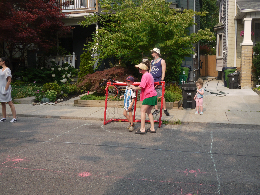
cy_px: 98
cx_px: 130
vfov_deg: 36.0
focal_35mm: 40
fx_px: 300
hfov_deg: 46.8
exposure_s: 1/50
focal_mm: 20
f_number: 14
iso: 100
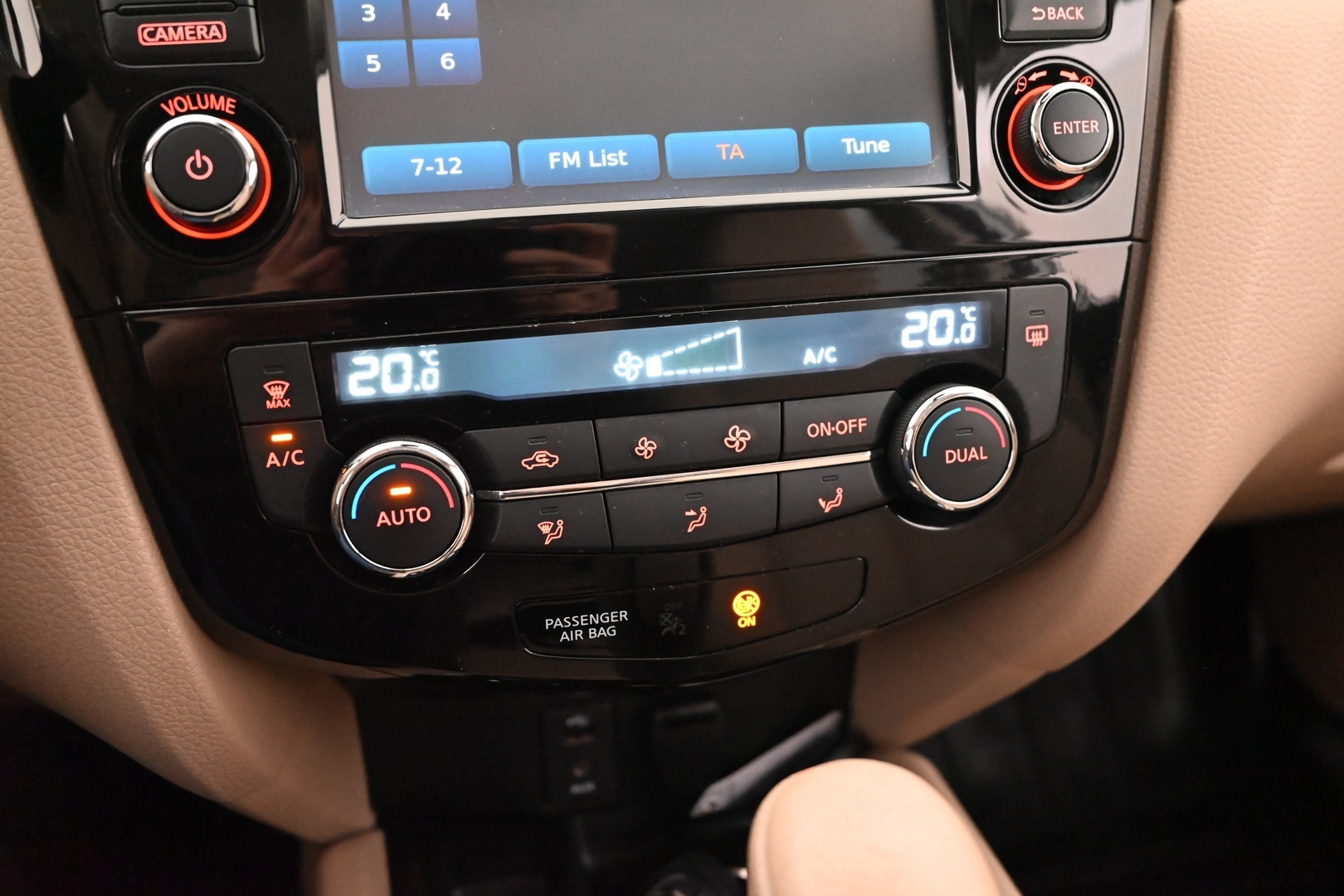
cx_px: 672
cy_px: 448
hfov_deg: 60.3
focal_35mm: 31
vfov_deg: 42.3
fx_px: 1157
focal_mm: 31
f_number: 4.8
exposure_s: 1/60
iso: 11400
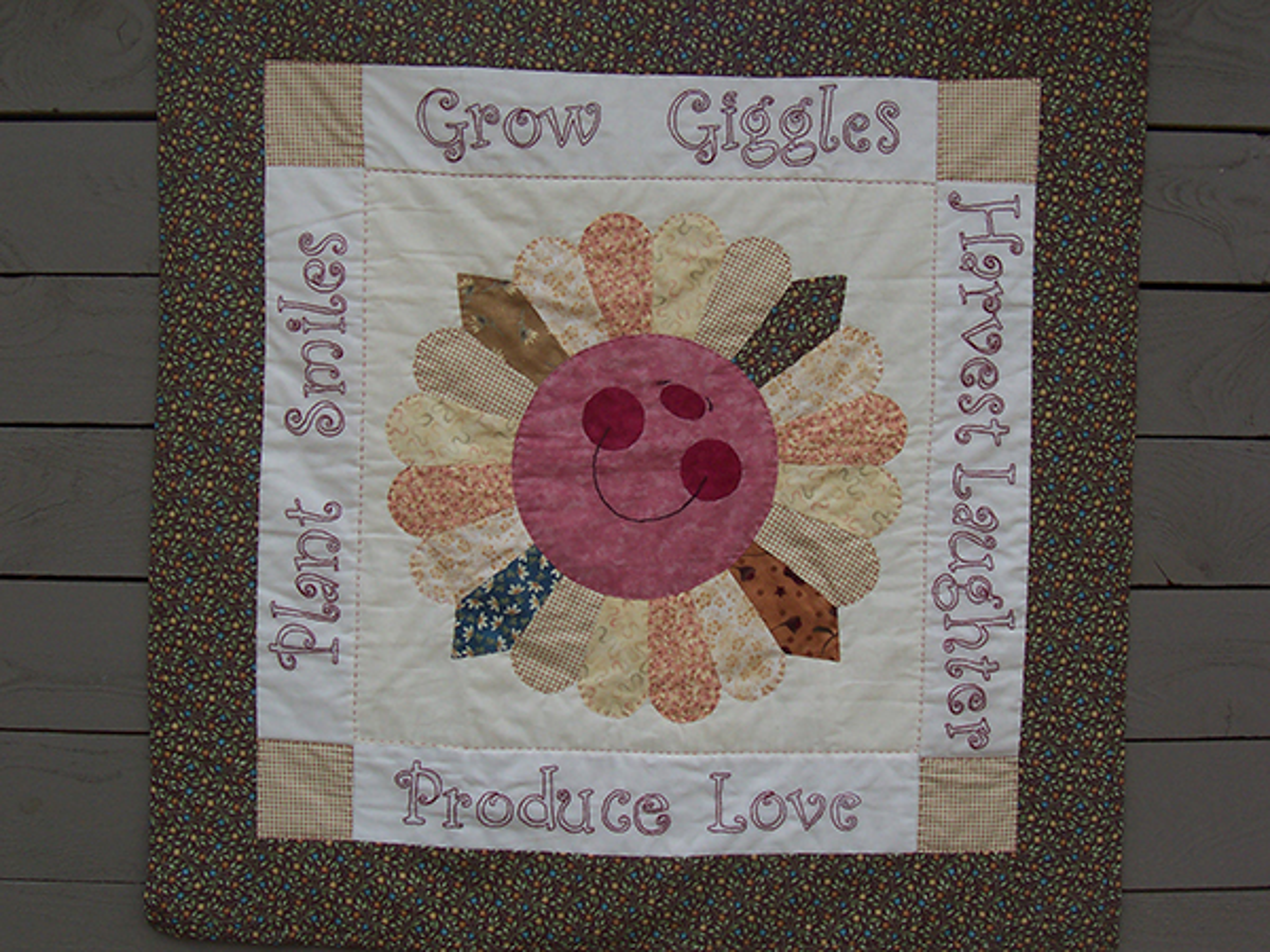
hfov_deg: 41.2
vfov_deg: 31.5
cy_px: 476
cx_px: 635
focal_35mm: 46
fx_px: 1688
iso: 100
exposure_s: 1/350
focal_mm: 7
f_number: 5.6
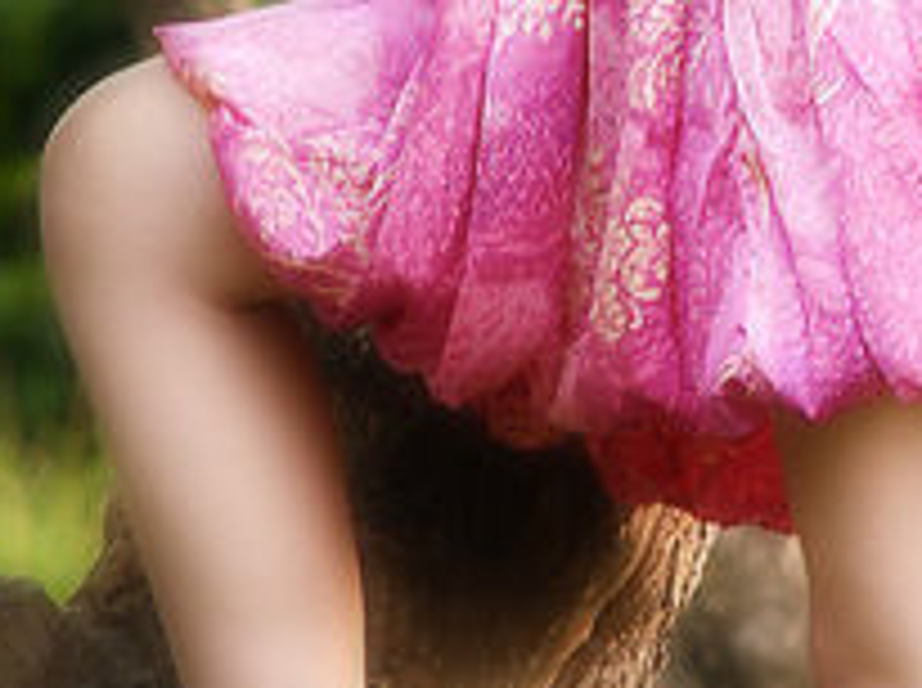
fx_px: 33767
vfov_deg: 1.2
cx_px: 787
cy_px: -135
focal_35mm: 1270
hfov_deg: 1.6
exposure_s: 1/15
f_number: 6.3
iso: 250
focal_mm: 200
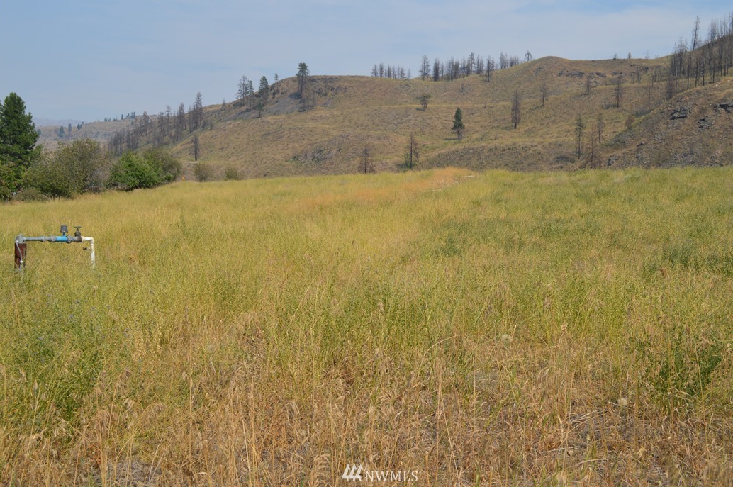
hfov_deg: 47.4
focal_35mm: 41
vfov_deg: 32.6
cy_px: 244
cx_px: 382
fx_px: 834
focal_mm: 26
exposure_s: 1/250
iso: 100
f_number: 8
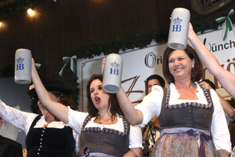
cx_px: 122
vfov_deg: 16.6
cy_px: 95
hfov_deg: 24.8
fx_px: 535
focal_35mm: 82
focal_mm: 38
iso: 800
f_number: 6.3
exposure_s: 1/100
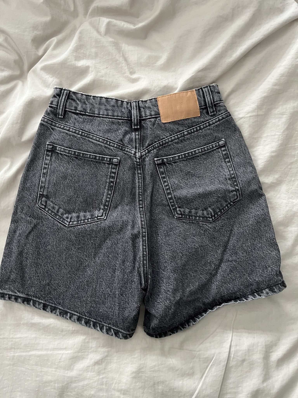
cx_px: 149
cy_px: 199
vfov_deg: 67.3
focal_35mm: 26
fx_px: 298
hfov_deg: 53.1
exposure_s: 1/60
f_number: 1.6
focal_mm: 5.1
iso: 500
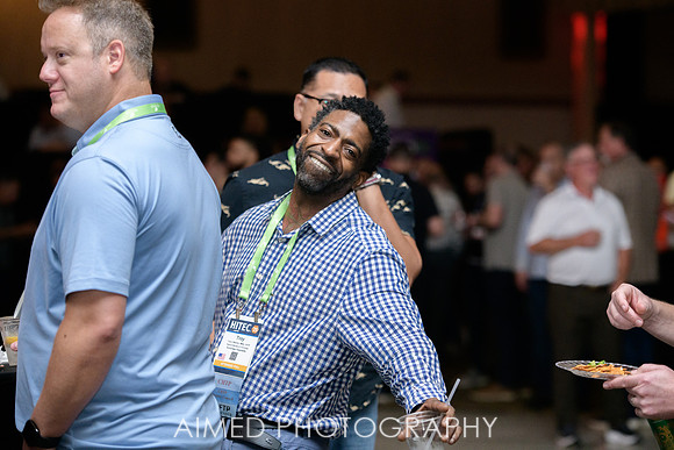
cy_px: 201
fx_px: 2321
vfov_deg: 11.1
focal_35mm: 124
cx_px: 373
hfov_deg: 16.5
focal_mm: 112
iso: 2000
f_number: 3.5
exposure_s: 1/250
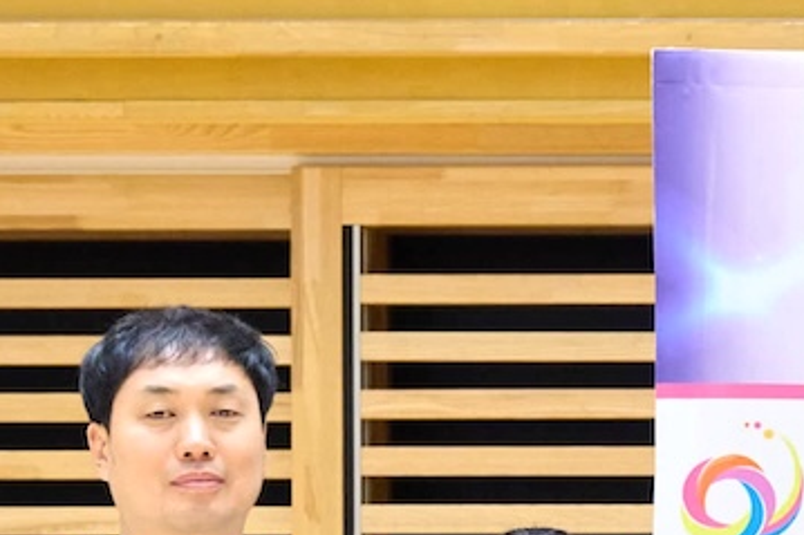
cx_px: 1624
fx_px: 4576
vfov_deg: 6.5
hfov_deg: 9.4
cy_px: 1005
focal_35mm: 205
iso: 800
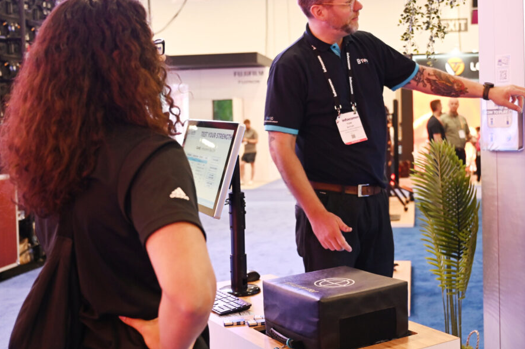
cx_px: 339
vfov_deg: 28.7
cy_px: 149
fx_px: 681
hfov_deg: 41.7
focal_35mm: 47
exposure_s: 1/125
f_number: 3.2
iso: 1250
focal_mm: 30.5
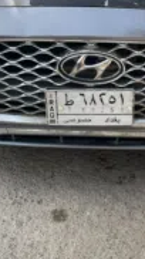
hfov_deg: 20.0
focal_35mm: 60
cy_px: 23
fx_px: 411
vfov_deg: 33.0
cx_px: 87
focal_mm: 5.1
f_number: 1.6
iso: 32
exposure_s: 1/1403
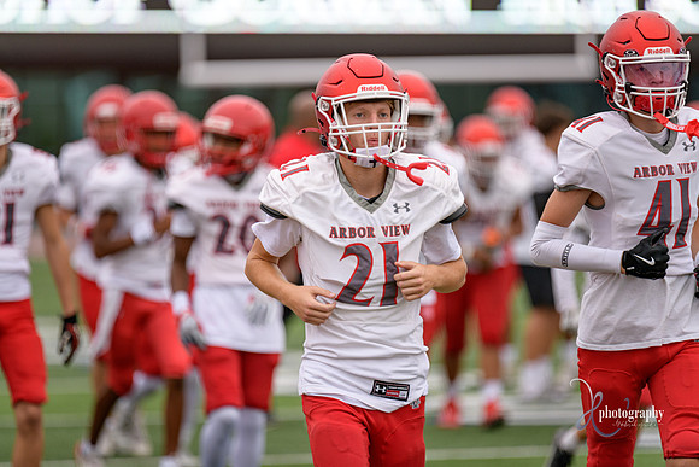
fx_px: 5826
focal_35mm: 300
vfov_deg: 4.6
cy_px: 234
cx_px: 350
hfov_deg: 6.9
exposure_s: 1/500
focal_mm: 300
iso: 160
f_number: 2.8
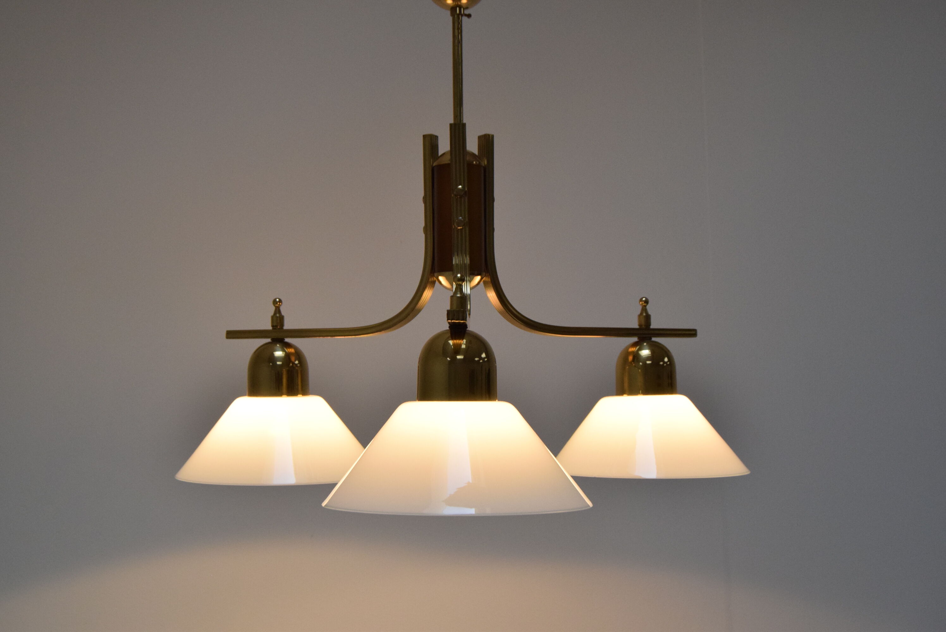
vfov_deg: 25.8
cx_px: 473
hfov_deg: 37.8
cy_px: 316
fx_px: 1381
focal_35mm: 52
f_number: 9
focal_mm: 35
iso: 1600
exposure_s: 1/320
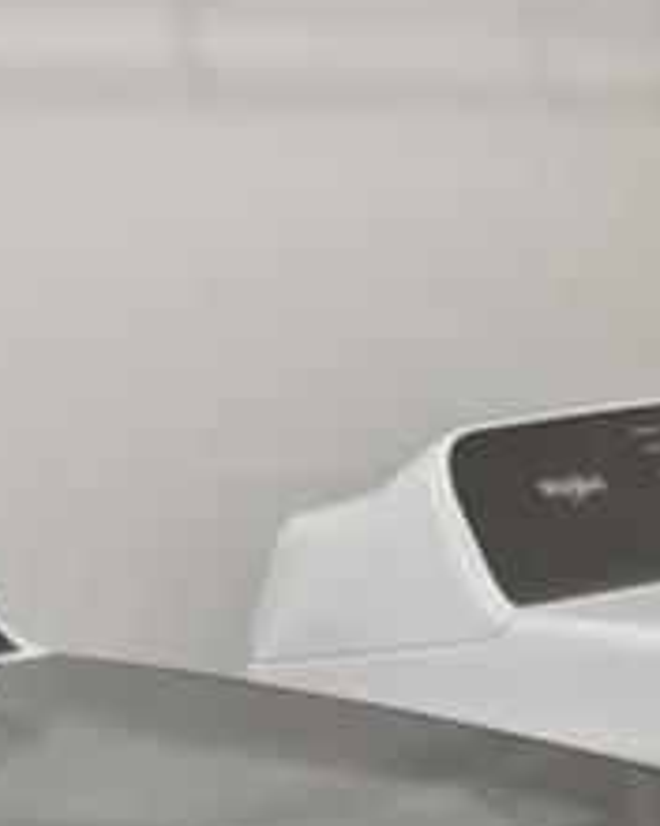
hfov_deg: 11.8
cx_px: 428
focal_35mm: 131
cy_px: 167
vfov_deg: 14.6
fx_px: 3199
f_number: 8
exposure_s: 1/6
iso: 200
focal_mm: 15
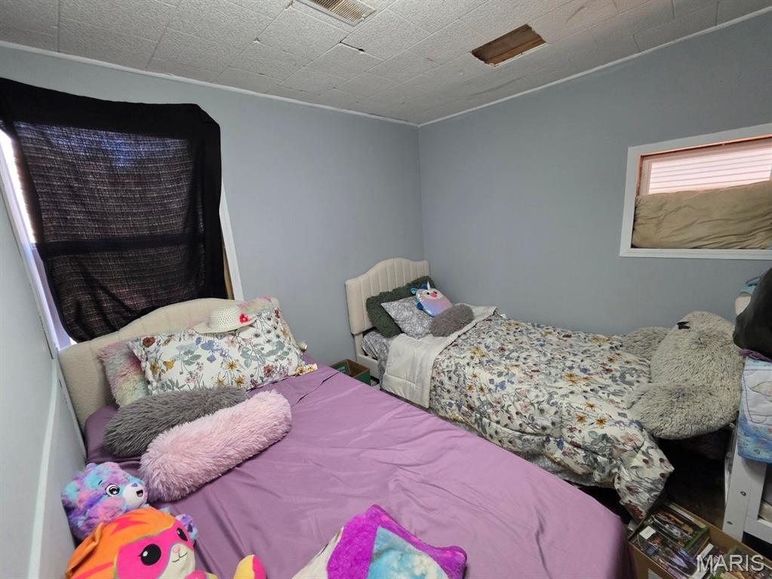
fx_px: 290
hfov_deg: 106.2
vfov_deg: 90.0
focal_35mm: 13
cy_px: 290
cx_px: 386
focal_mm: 2.2
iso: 400
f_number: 1.9
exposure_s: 1/60
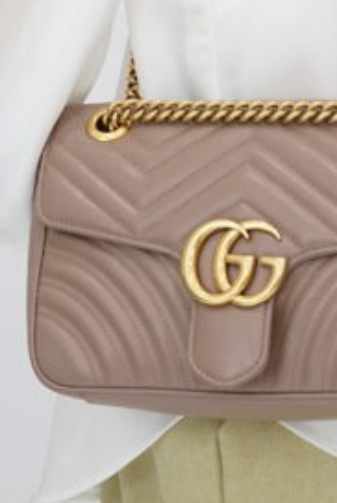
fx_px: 2633
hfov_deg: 7.3
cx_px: 321
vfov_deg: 10.8
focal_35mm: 188
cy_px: -20
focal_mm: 50
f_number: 6.3
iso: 640
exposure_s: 1/10
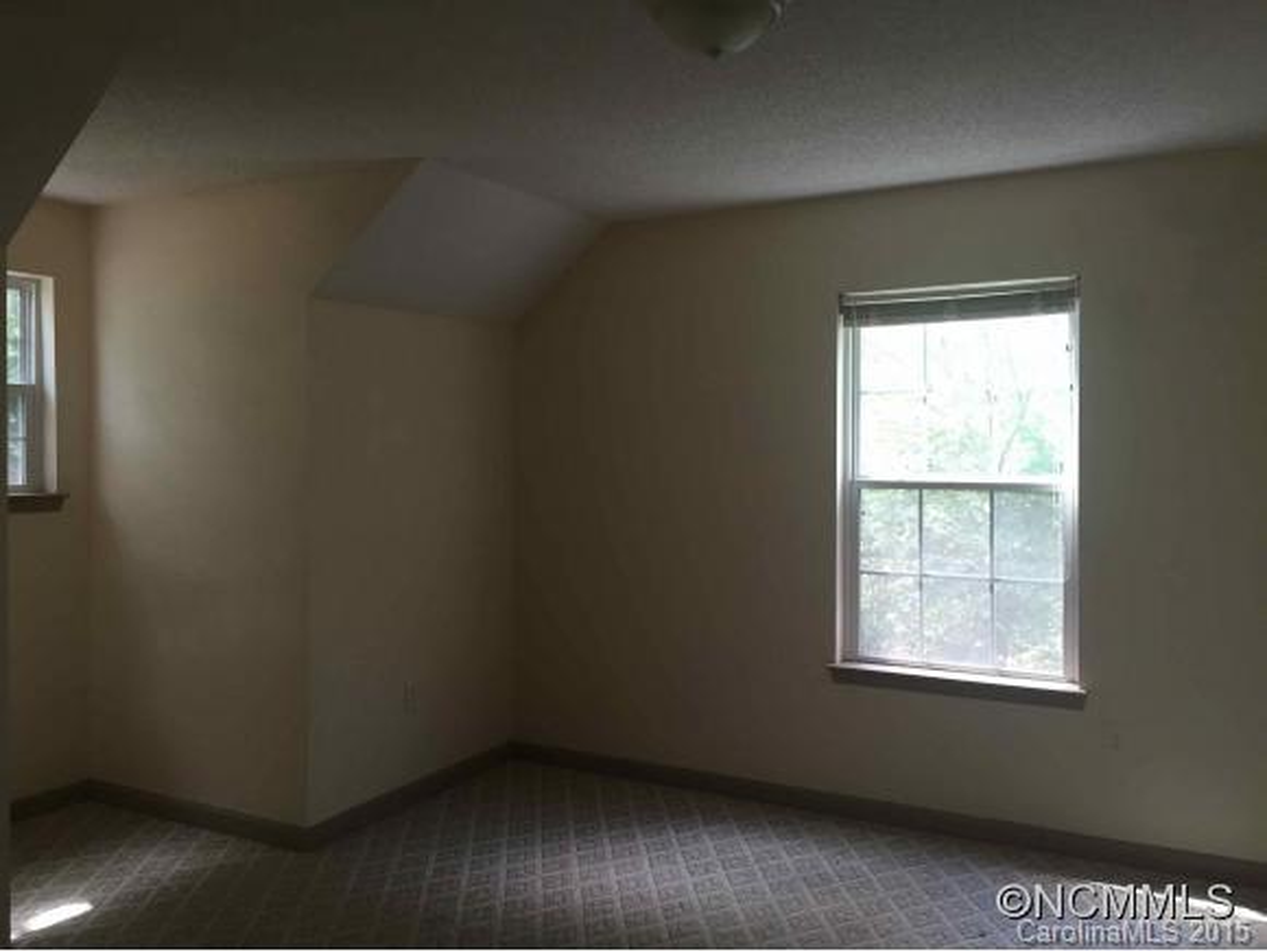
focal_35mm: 29
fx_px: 1062
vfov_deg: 48.3
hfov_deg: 61.6
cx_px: 634
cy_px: 476
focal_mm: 4.15
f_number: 2.2
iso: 40
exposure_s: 1/30
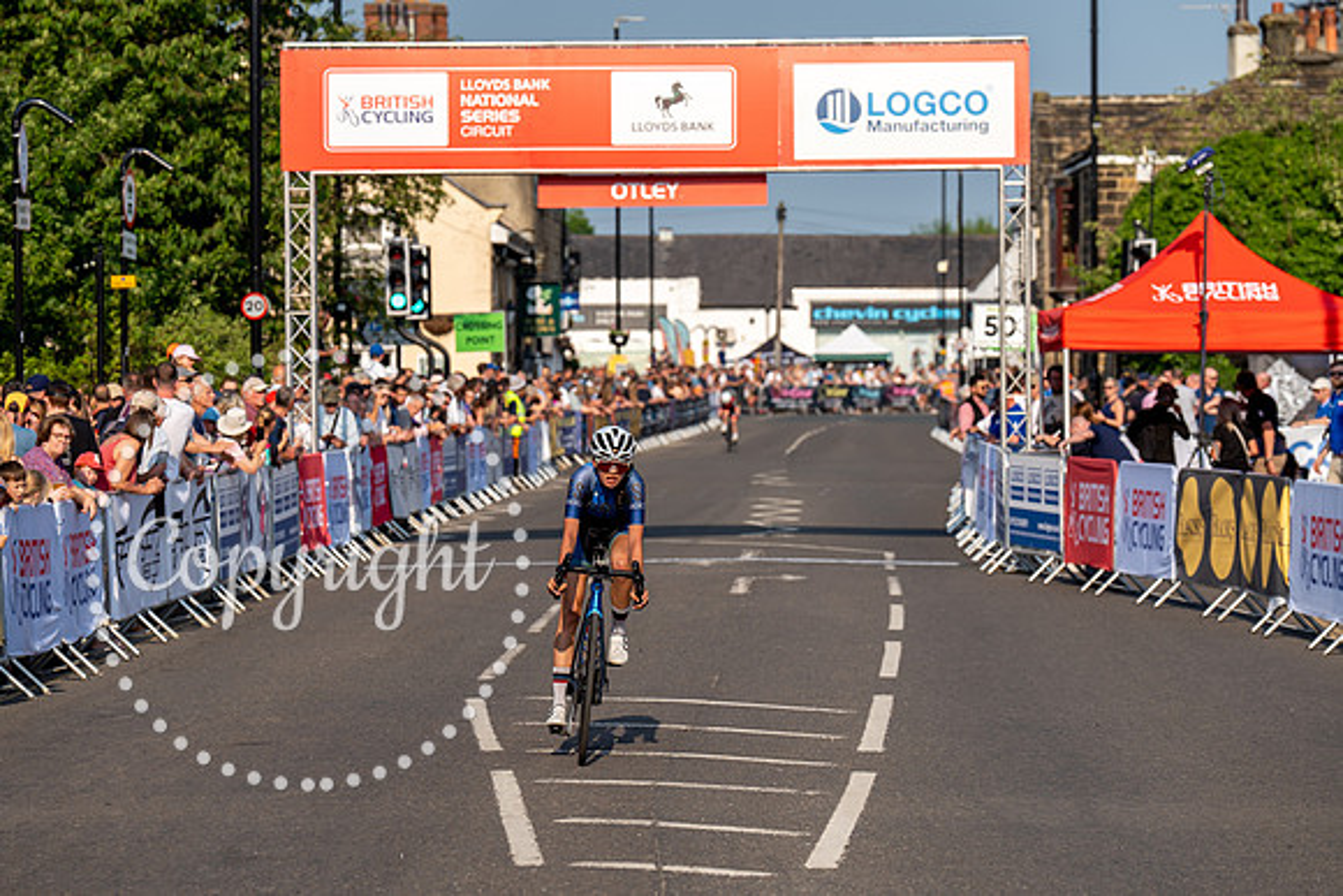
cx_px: 672
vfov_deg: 9.6
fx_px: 5336
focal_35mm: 143
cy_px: 448
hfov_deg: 14.3
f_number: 5
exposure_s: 1/1000
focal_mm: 143
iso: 160
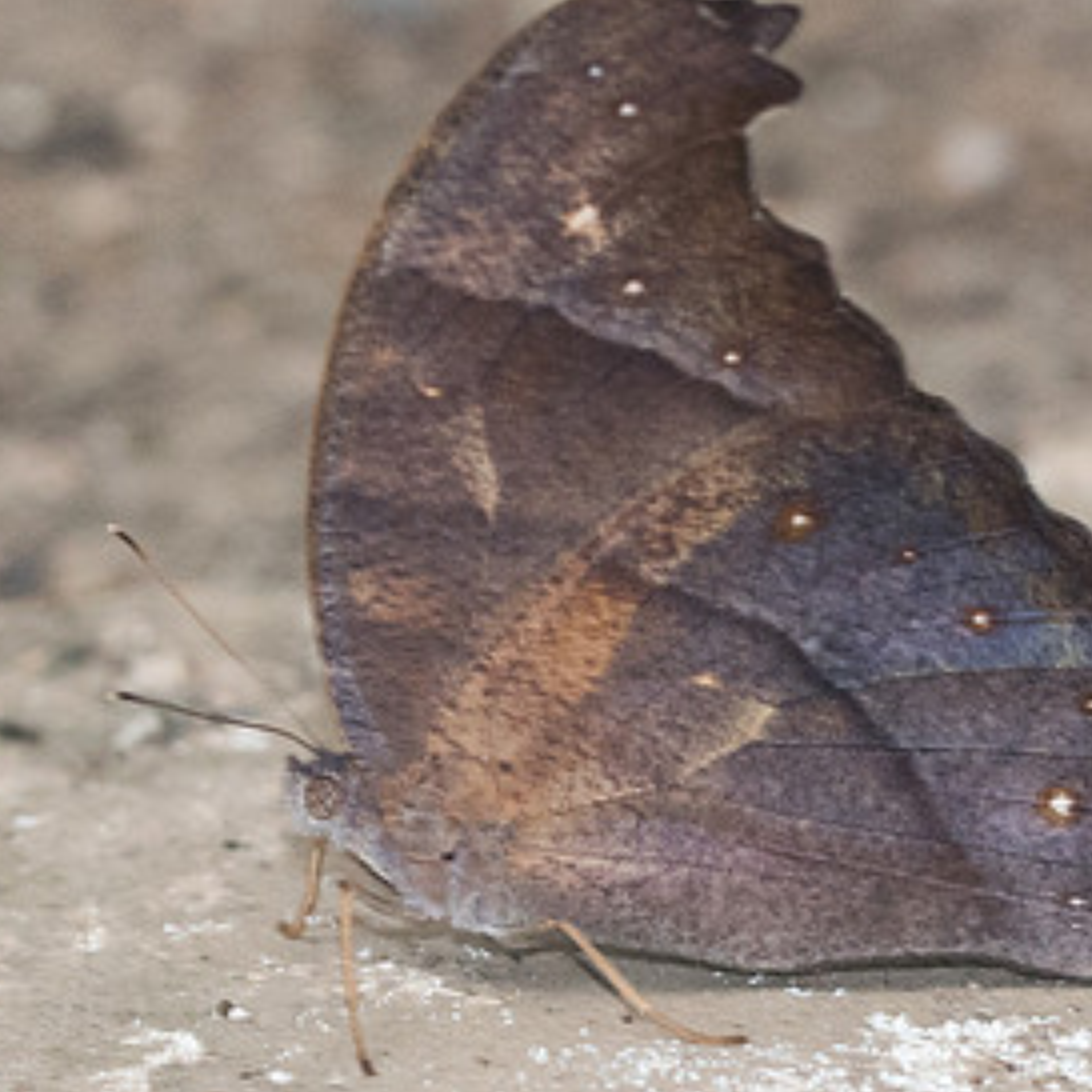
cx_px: 832
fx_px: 38688
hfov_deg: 1.6
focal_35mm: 1084
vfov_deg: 1.6
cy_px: 705
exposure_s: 1/250
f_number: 4
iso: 800
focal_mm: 150
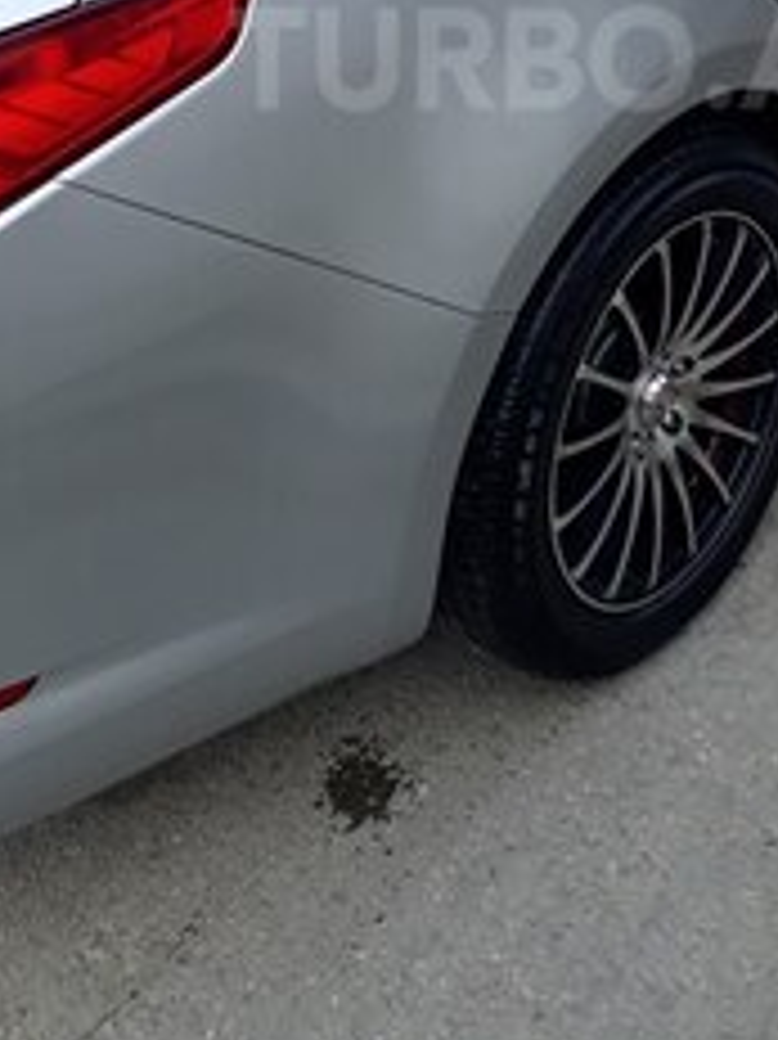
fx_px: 1740
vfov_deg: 31.3
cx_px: 576
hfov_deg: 24.9
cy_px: 59
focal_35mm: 58
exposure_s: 1/278
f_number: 1.9
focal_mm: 3.6
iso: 40
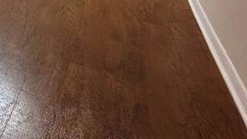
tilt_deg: -5.0
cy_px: -114
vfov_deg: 17.7
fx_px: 354
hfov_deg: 24.6
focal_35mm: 54
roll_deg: +0.6
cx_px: -162
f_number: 2.2
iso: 200
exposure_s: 1/60
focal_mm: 2.22
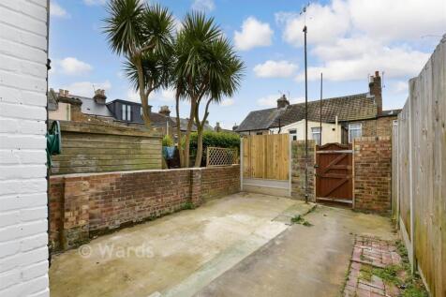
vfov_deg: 77.3
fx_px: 186
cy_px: 148
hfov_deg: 100.4
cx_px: 223
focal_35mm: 15
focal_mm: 10
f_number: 8
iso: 320
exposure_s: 1/320
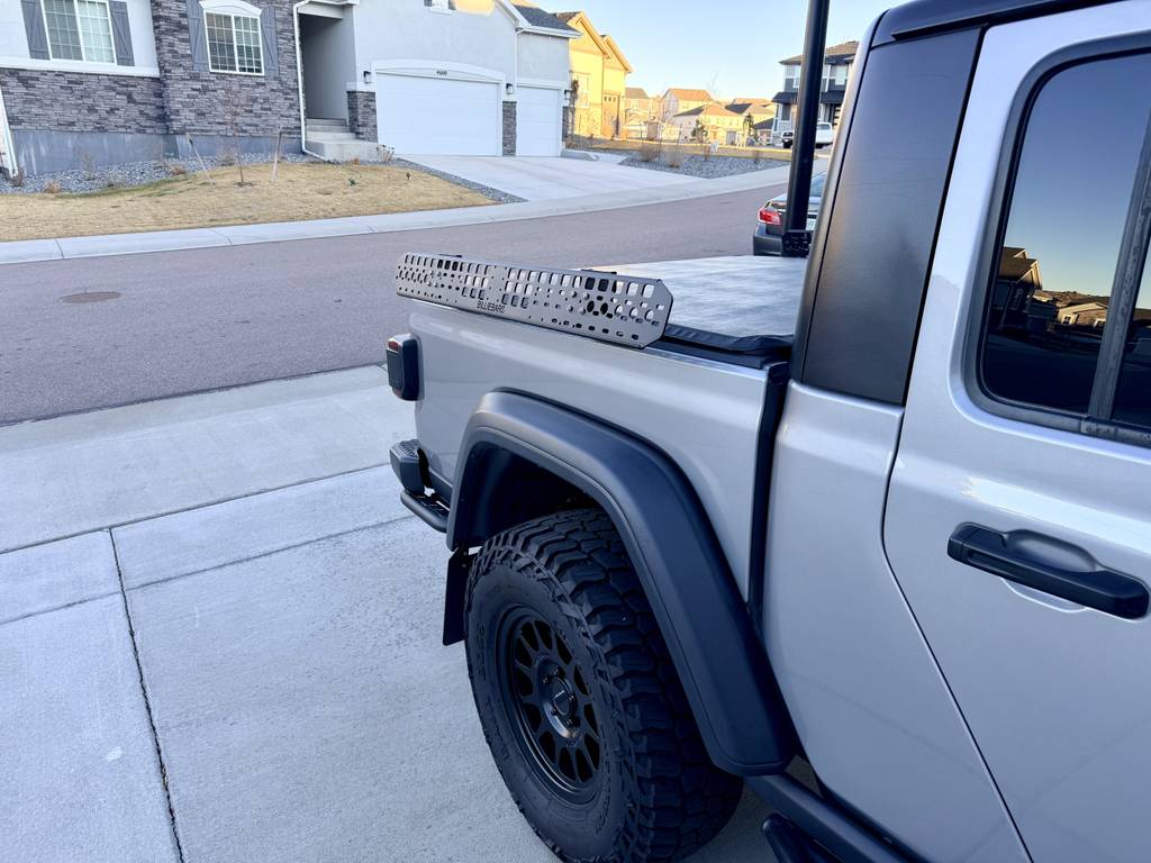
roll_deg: -1.8
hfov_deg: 71.6
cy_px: 432
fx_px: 798
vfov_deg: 56.8
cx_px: 576
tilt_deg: -18.7
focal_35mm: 24
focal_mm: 6.76
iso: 64
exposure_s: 1/235
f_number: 1.78
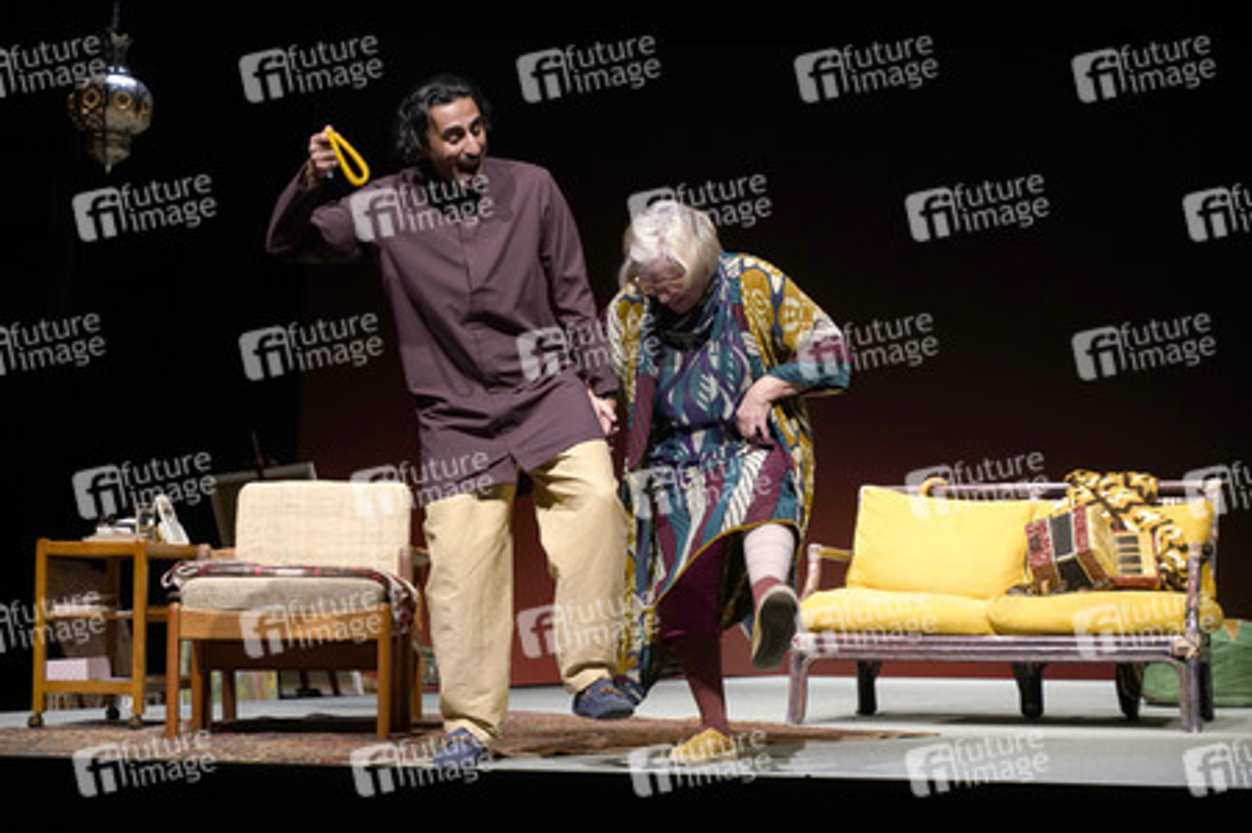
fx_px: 2363
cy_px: 416
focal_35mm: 68
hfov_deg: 29.7
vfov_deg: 20.0
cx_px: 626
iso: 1600
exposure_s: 1/200
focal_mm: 68
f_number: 5.6
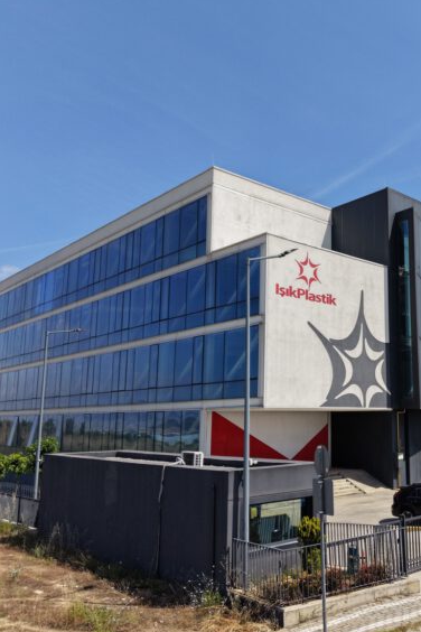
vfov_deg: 55.8
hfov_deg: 37.4
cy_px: 318
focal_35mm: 34
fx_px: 596
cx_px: 339
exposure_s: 1/640
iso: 160
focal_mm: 8.67
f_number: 1.8
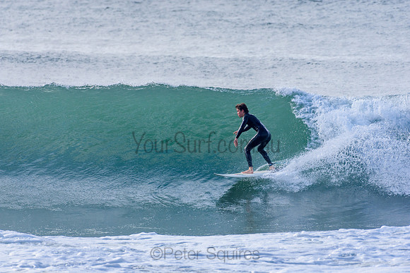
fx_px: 8543
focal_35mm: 750
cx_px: 205
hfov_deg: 2.7
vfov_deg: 1.8
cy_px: 136
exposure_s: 1/1000
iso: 220
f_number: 5.6
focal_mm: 500
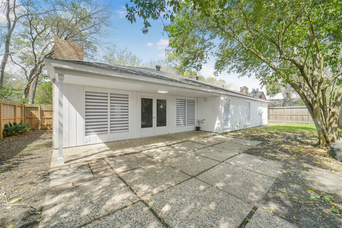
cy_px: 114
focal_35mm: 14
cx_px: 171
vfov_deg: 81.2
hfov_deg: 104.2
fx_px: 133
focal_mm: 14
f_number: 11
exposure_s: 1/320
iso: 500
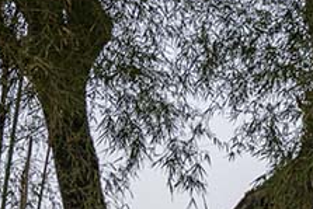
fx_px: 2619
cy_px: 360
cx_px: 633
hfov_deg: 6.6
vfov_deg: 4.5
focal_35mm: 301
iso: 560
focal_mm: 70
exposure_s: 1/2500
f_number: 4
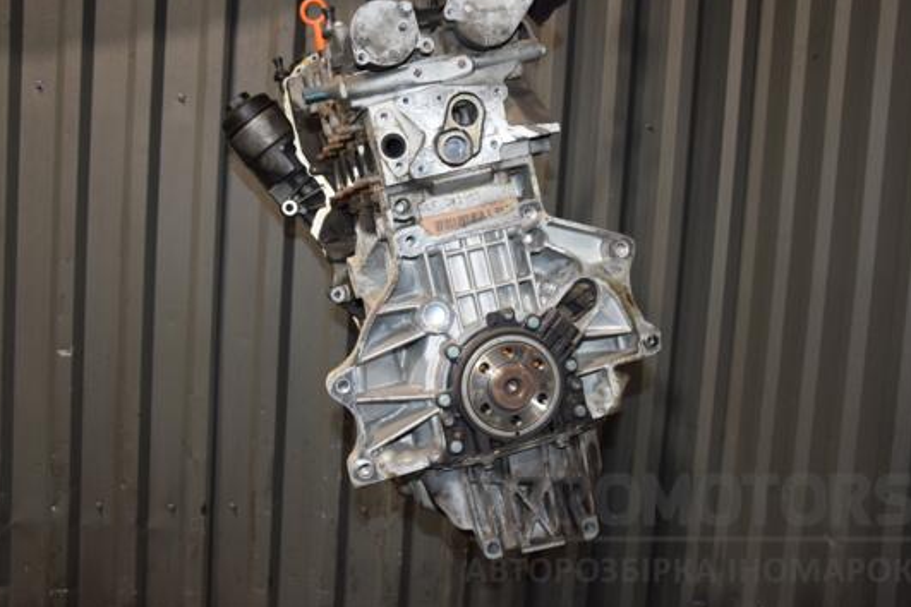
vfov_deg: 37.3
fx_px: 900
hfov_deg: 53.7
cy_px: 271
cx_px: 432
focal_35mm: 36
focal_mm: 21
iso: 800
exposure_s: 1/60
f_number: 5
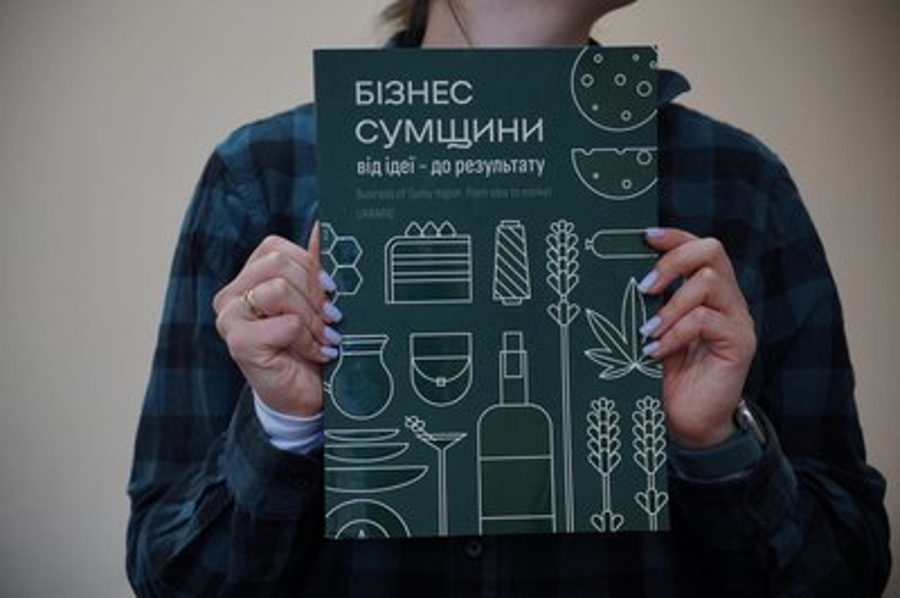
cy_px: 299
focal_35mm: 75
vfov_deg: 18.2
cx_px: 450
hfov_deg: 27.0
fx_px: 1873
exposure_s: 1/160
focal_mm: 50
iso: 500
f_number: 3.5
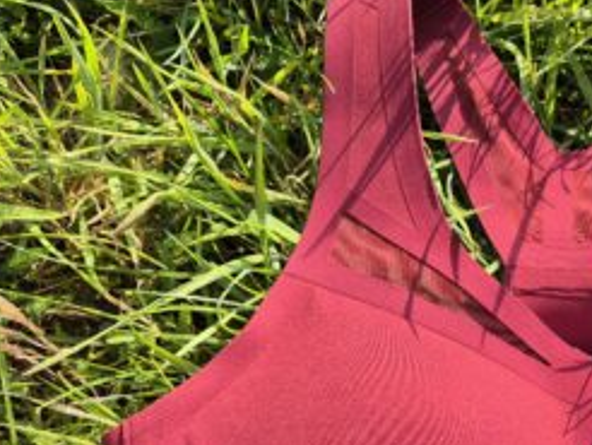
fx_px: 959
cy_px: 366
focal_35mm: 56
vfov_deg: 25.6
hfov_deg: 32.1
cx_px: 568
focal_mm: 5.4
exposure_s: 1/594
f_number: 1.8
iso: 25
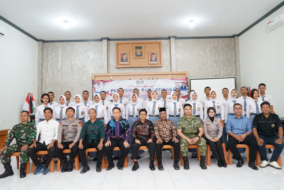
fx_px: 229
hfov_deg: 63.6
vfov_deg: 45.0
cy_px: 95
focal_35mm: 29
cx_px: 142
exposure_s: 1/100
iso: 8000
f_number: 8
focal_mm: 29
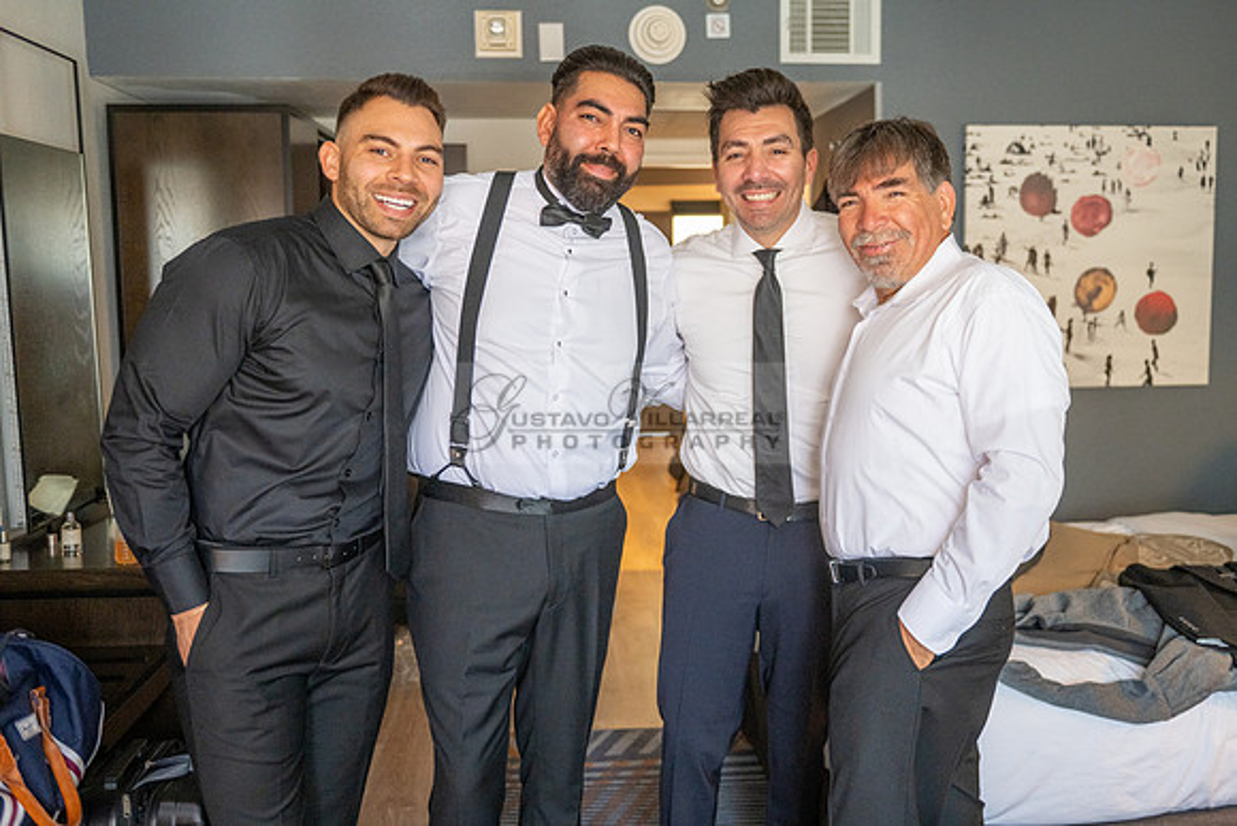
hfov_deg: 56.1
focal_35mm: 34
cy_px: 390
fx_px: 1160
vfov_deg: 39.2
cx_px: 652
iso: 1250
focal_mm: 32
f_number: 3.2
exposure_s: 1/160
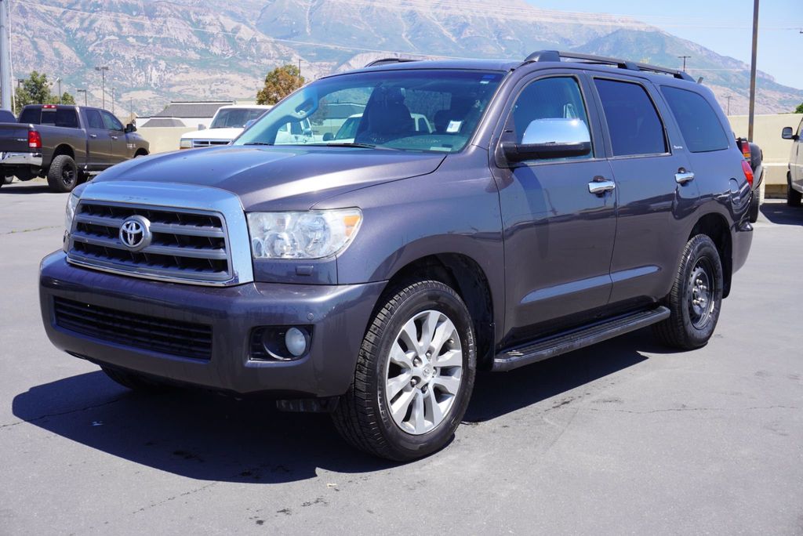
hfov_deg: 44.9
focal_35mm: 44
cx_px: 402
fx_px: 971
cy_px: 268
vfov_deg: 30.9
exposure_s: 1/100
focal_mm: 29
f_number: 9
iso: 100
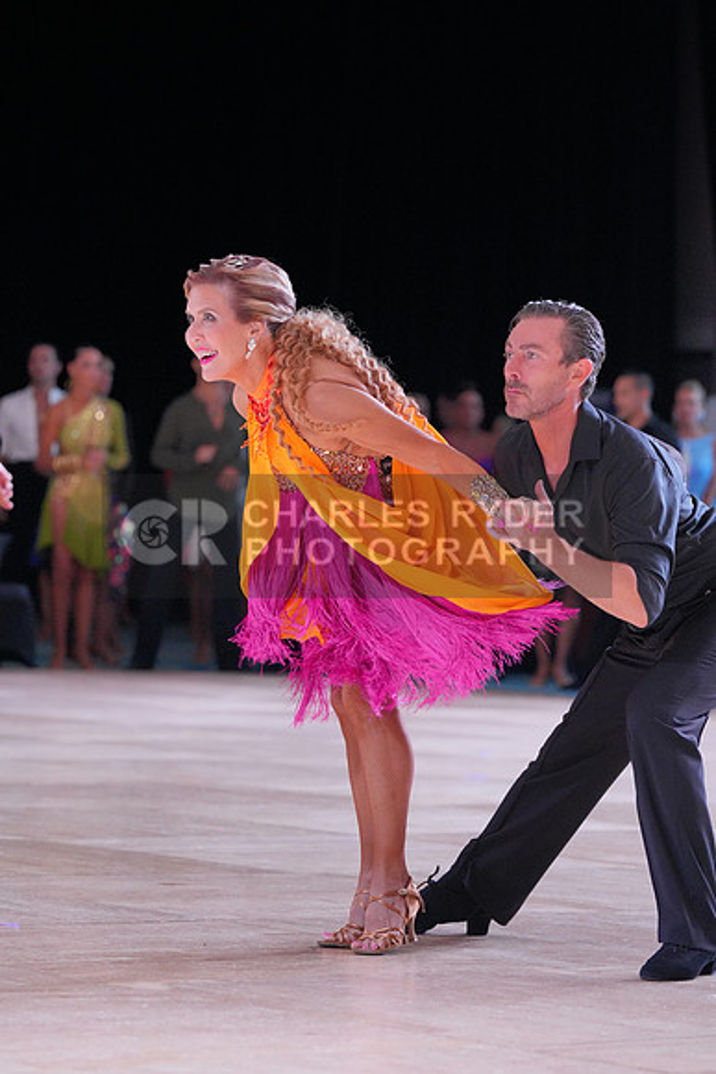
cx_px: 358
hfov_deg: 7.9
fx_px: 5158
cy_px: 537
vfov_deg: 11.9
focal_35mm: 173
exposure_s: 1/400
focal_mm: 173
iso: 5000
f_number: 5.6
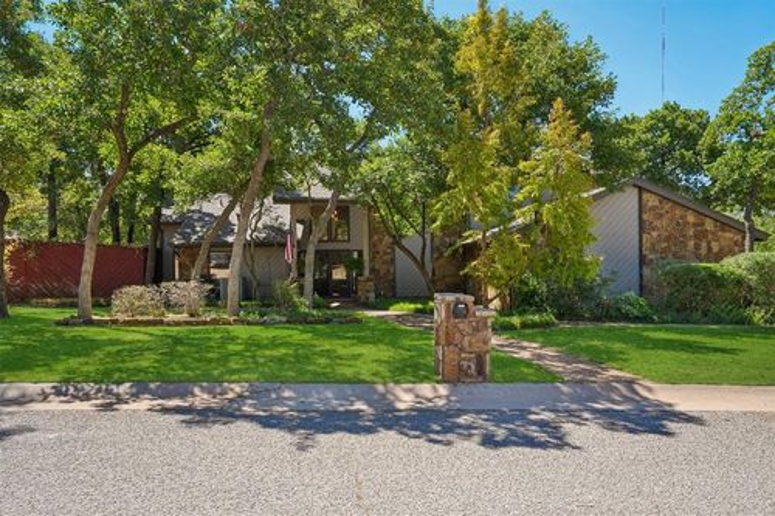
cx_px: 388
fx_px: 560
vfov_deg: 49.5
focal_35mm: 26
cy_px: 258
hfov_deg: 69.4
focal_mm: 25.7
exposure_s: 1/13
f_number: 8
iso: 200
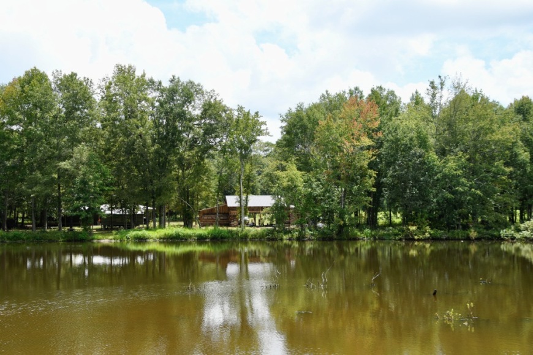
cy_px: 178
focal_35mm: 52
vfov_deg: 25.8
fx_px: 777
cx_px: 266
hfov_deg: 37.9
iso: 250
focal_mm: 35
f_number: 6.3
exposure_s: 1/640
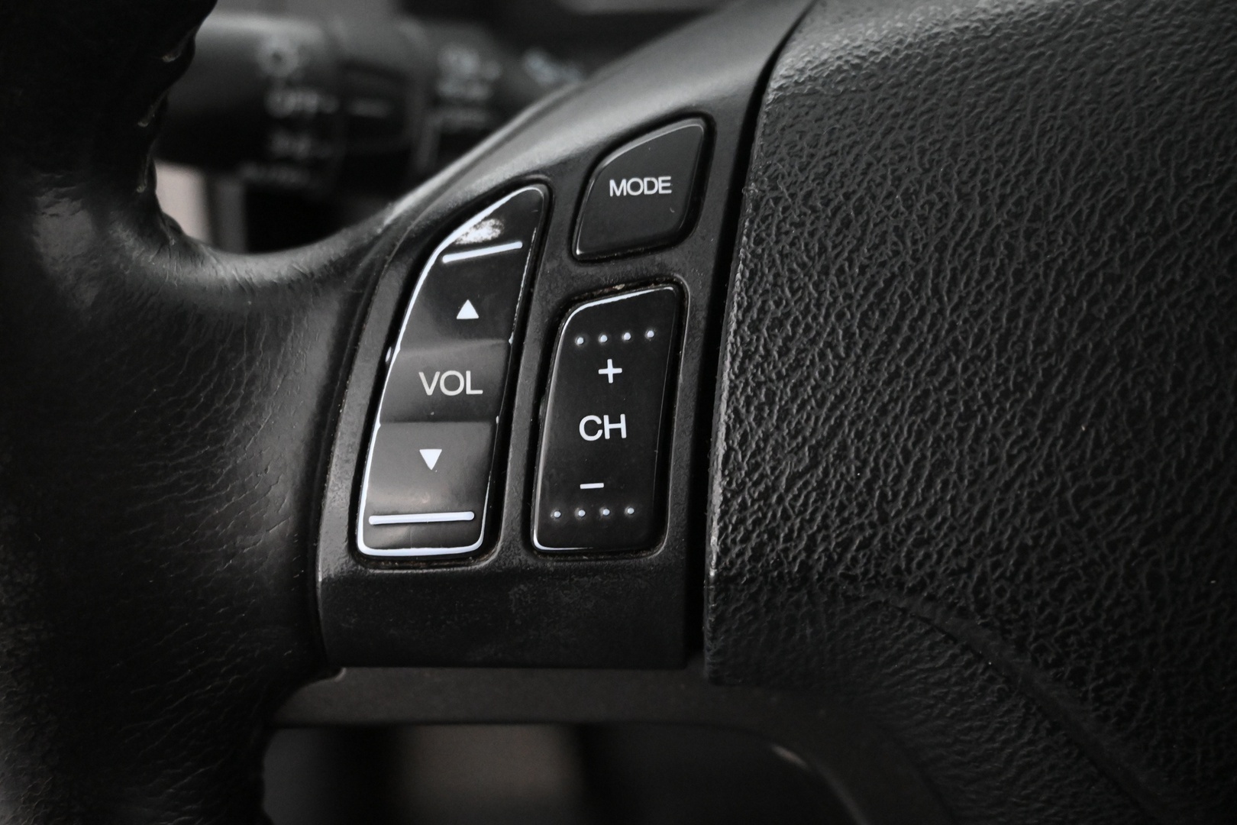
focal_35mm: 38
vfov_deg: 35.5
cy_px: 412
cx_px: 618
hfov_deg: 51.3
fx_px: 1288
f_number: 4.2
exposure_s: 1/40
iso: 5600
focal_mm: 25
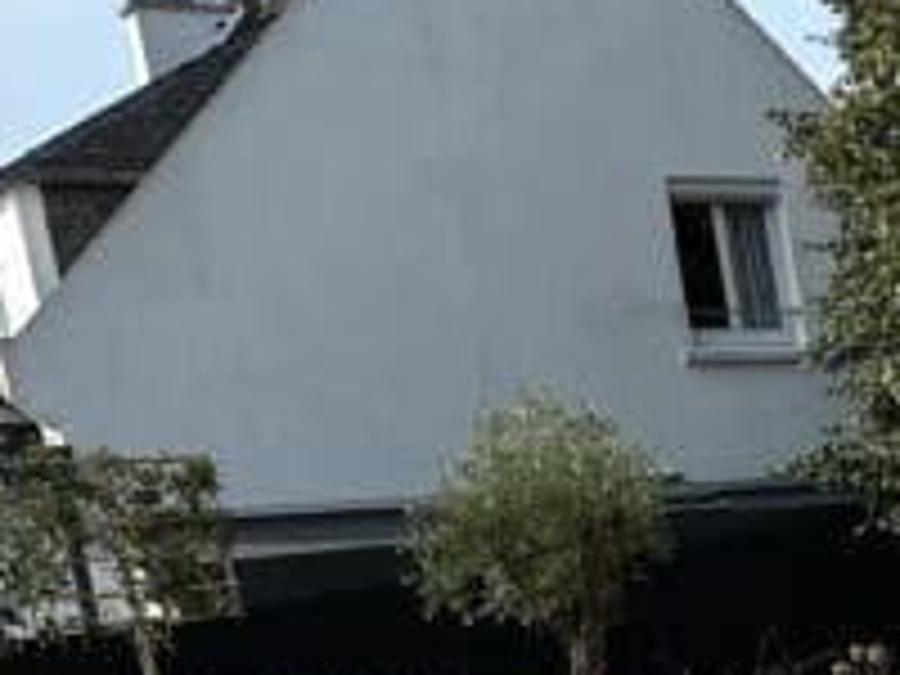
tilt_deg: -14.4
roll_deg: +5.6
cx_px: 1476
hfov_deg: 18.1
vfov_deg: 14.1
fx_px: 2392
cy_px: 1238
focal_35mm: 92
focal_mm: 6.86
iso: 80
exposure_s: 1/6623
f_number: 1.78
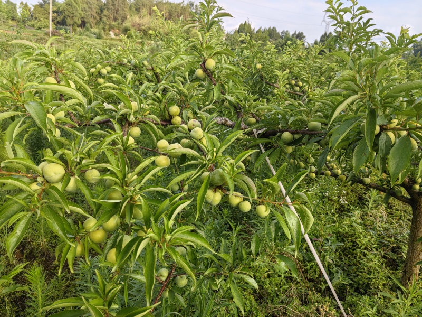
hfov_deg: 65.3
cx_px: 211
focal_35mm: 27
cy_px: 158
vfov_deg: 51.4
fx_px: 329
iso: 50
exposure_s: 1/954
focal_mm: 5.52
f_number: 1.9
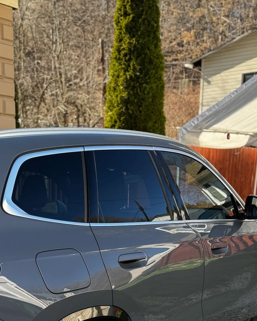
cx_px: 66
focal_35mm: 51
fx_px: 485
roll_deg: +0.9
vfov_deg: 33.9
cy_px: 311
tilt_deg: -15.0
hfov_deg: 29.2
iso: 80
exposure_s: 1/582
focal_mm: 6.86
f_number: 1.78
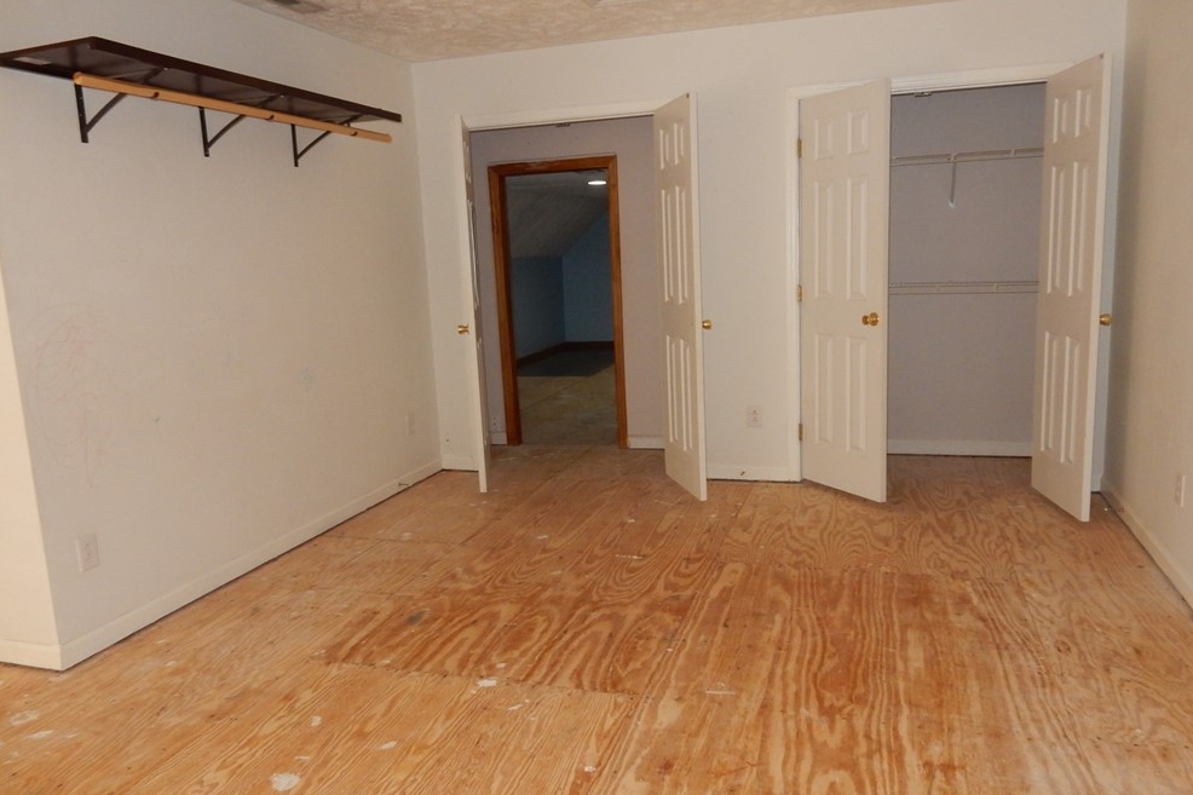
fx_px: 895
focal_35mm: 27
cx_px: 599
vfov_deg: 47.9
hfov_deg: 67.4
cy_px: 398
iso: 320
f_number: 3.7
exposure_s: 1/30
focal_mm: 4.5
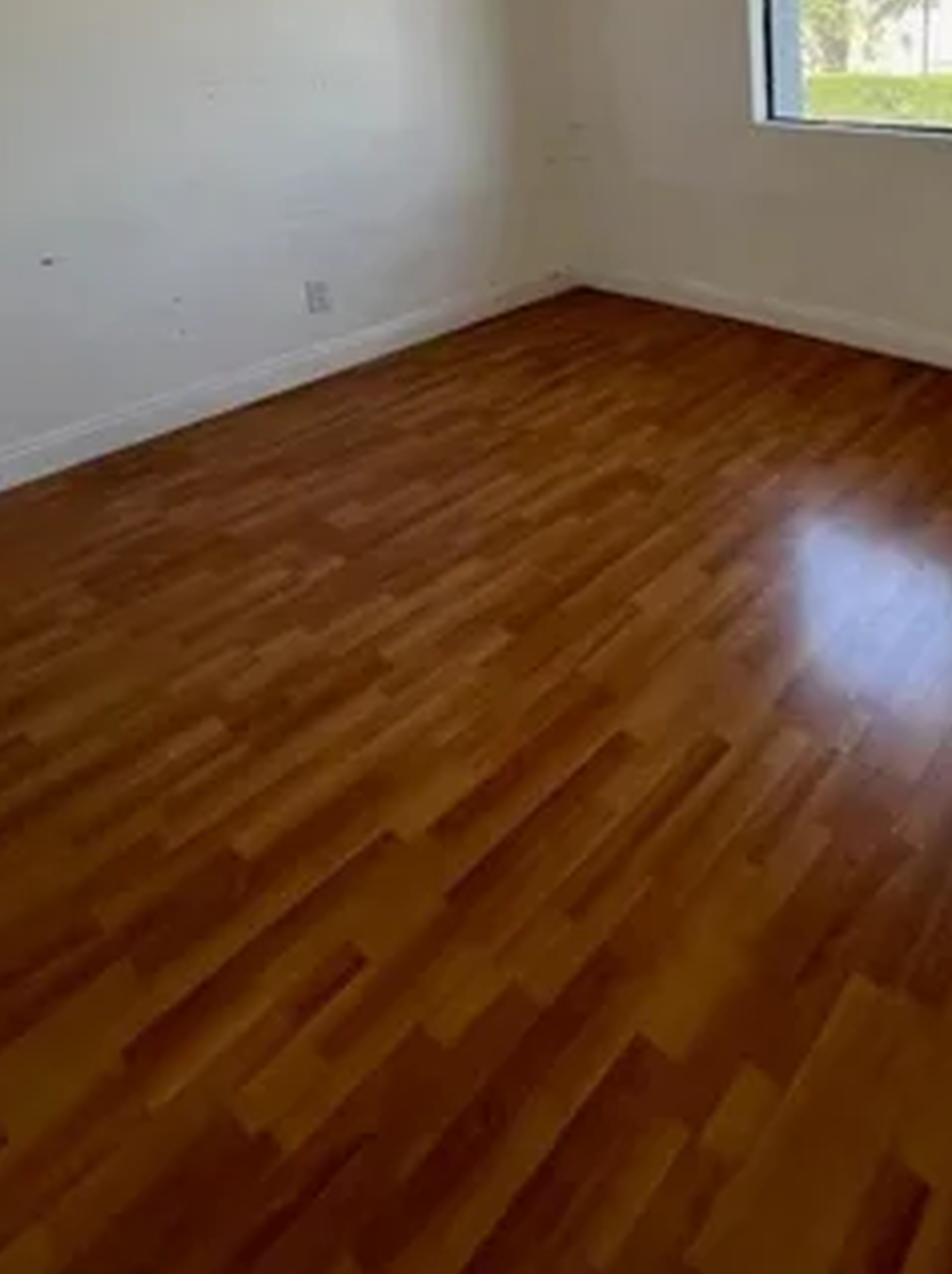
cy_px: 233
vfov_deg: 66.3
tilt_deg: -11.2
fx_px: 845
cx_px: 755
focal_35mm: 23
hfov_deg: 54.9
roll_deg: +2.3
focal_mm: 1.57
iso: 32
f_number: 1.8
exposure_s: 1/99
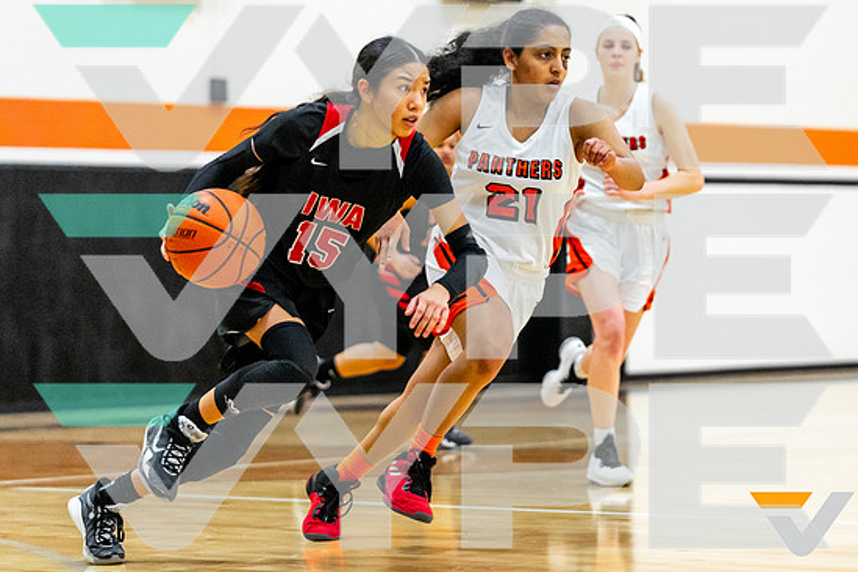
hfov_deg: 18.9
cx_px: 415
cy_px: 264
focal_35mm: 108
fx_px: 2574
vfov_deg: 12.7
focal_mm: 89
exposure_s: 1/1250
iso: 2000
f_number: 2.8
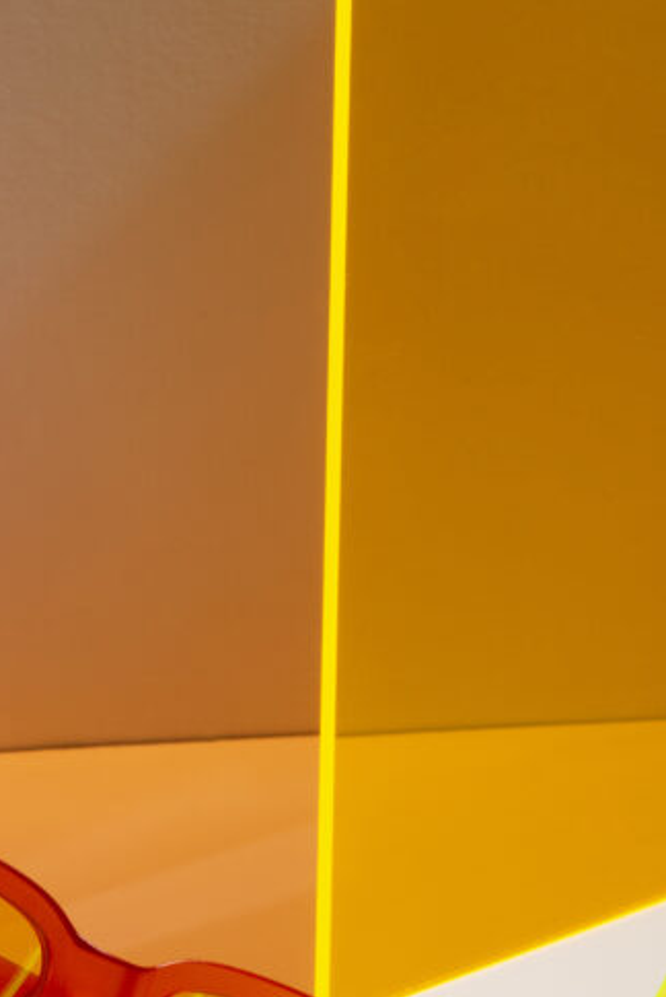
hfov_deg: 5.5
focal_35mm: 249
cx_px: -6
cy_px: 1012
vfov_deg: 8.2
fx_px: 6899
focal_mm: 105
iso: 640
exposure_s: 1/125
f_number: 22
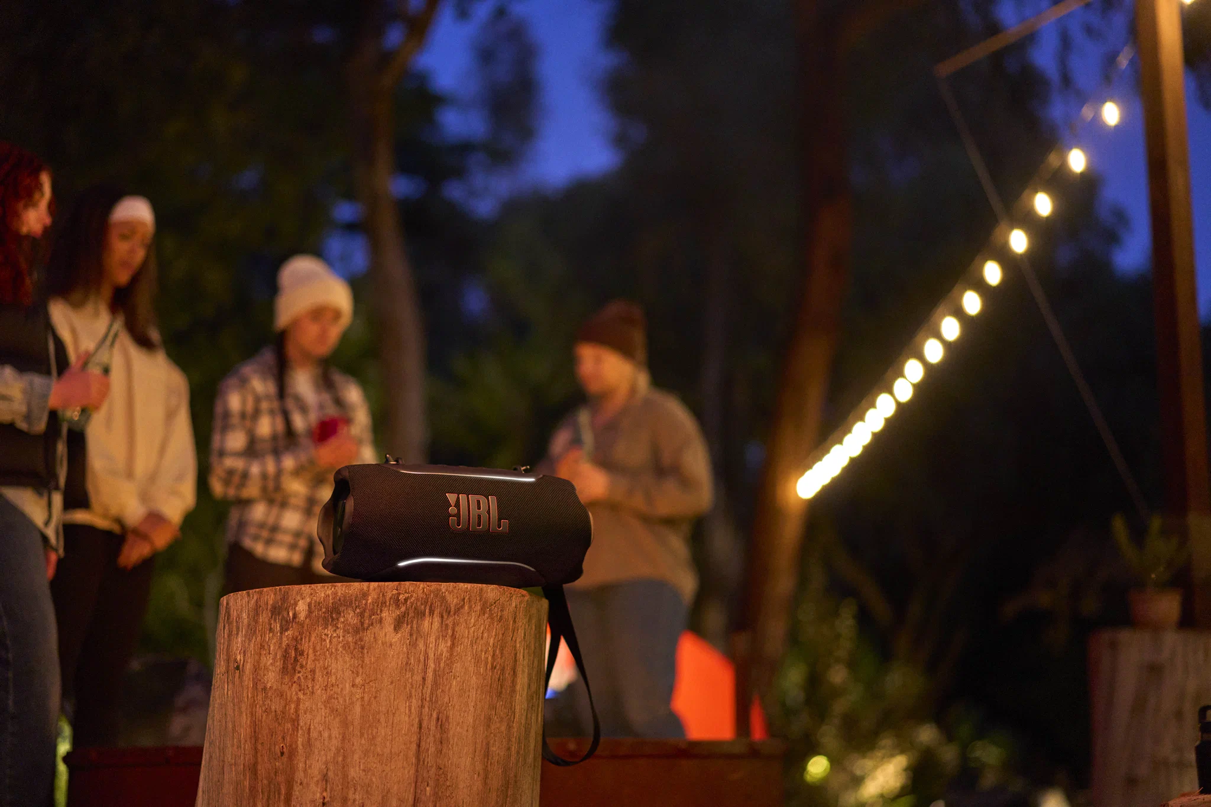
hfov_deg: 36.2
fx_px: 1850
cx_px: 606
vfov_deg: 24.6
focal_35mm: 55
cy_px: 404
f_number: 1.8
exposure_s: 1/125
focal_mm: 55
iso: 2500
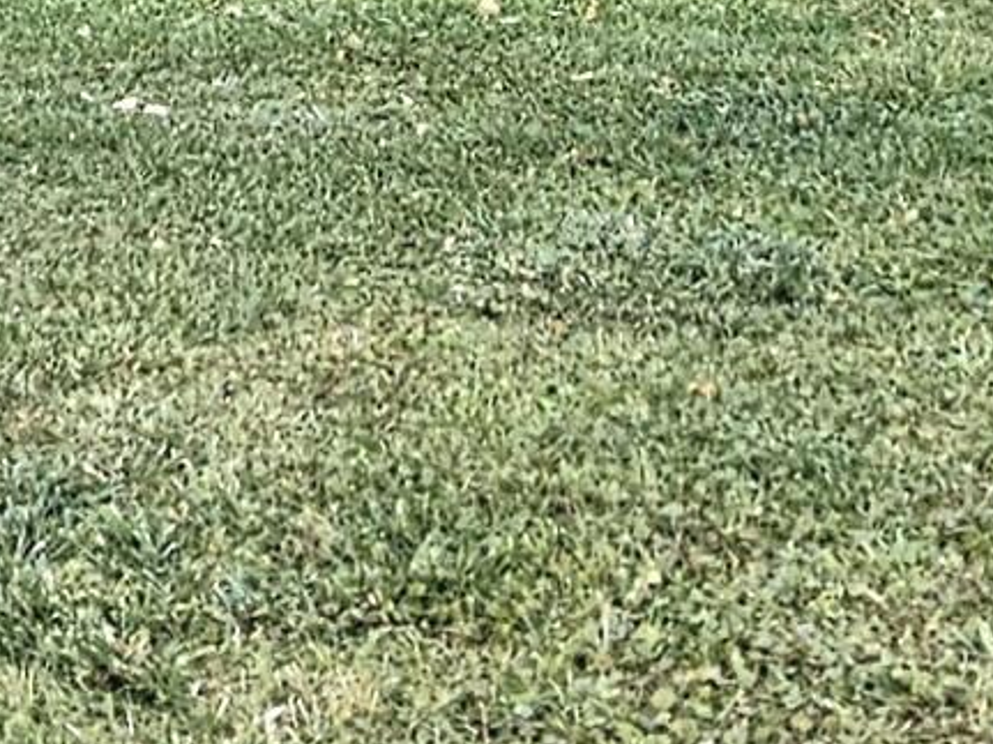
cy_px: -772
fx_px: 4589
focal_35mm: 160
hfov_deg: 12.3
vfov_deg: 8.7
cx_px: 640
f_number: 1.8
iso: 50
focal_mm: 5.4
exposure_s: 1/182
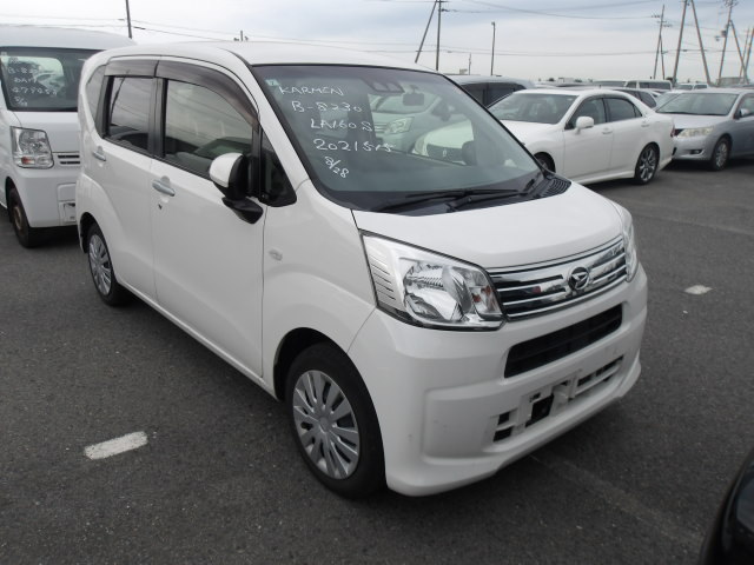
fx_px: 588
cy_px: 282
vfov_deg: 51.4
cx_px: 377
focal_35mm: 27
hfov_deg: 65.3
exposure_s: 1/60
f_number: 10.4
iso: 121
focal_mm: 4.9
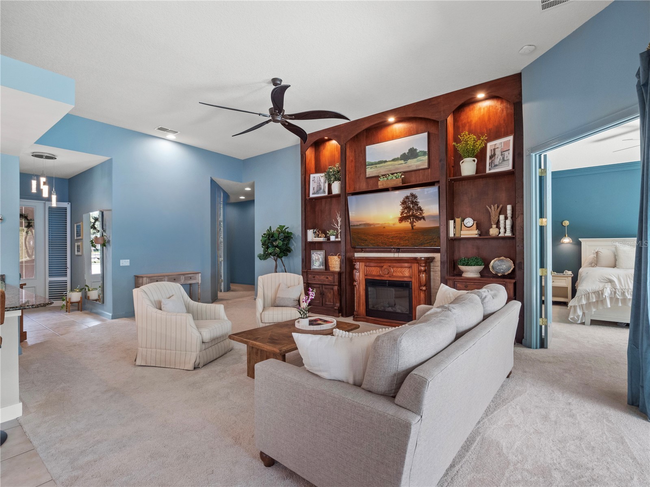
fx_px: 300
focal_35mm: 16
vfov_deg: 78.1
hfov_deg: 94.5
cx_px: 325
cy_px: 244
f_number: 8
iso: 640
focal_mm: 8
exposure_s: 1/5
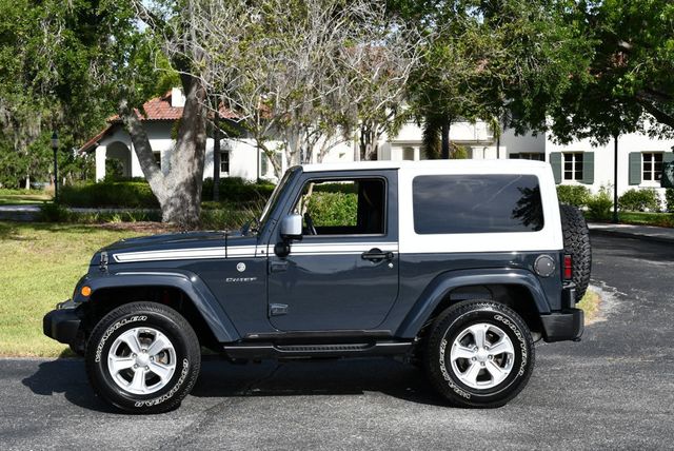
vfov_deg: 24.2
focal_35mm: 56
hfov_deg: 35.6
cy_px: 226
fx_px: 1049
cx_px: 337
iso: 140
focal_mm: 28
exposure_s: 1/250
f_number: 8
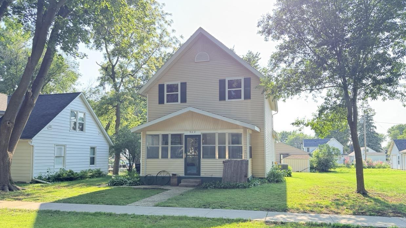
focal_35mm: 27
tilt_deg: +3.1
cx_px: 205
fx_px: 291
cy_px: 138
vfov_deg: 42.6
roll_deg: +0.4
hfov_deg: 69.9
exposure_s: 1/494
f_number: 1.78
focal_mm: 6.76
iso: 100
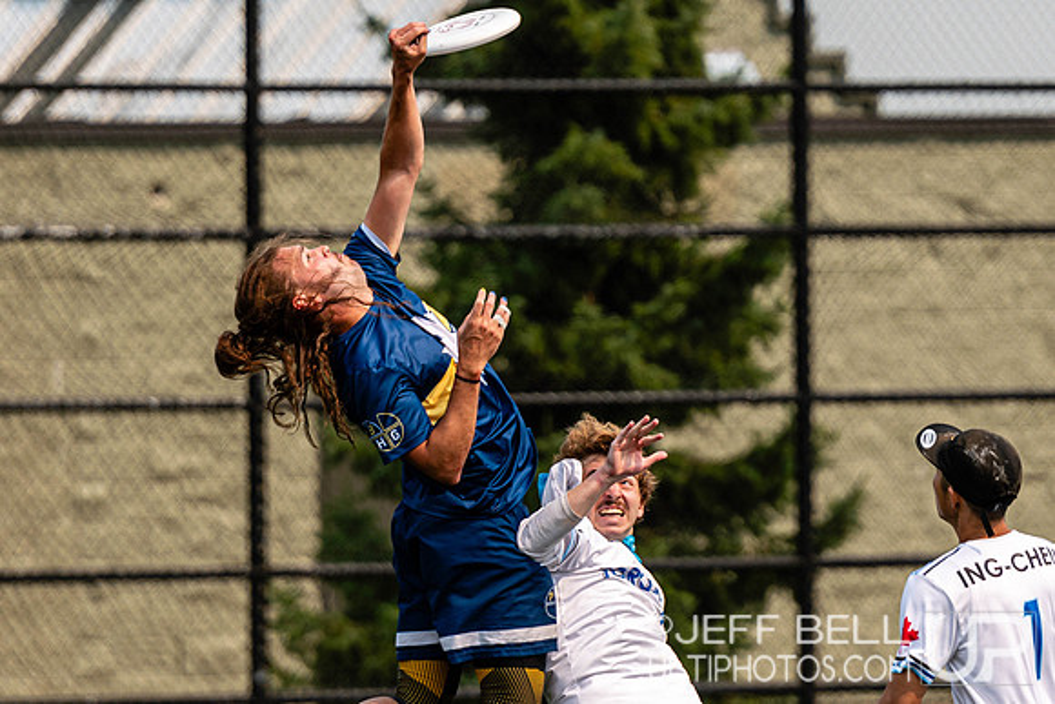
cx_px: 653
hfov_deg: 3.9
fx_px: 15434
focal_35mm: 527
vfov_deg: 2.6
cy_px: 304
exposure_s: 1/1600
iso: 100
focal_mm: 200
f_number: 3.2
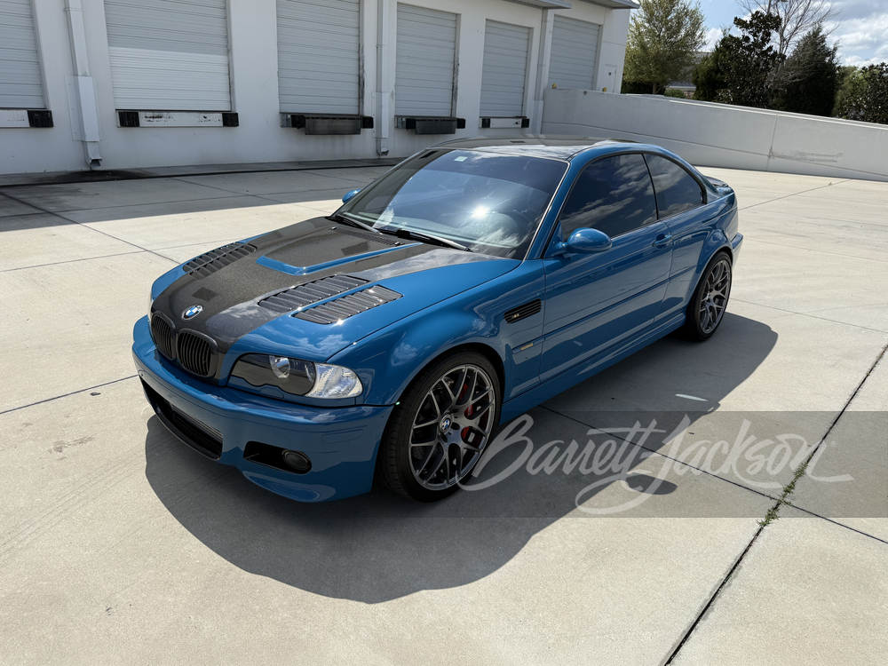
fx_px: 616
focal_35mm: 24
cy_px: 333
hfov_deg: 71.6
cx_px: 444
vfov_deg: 56.8
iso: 80
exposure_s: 1/5714
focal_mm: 6.76
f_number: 1.78
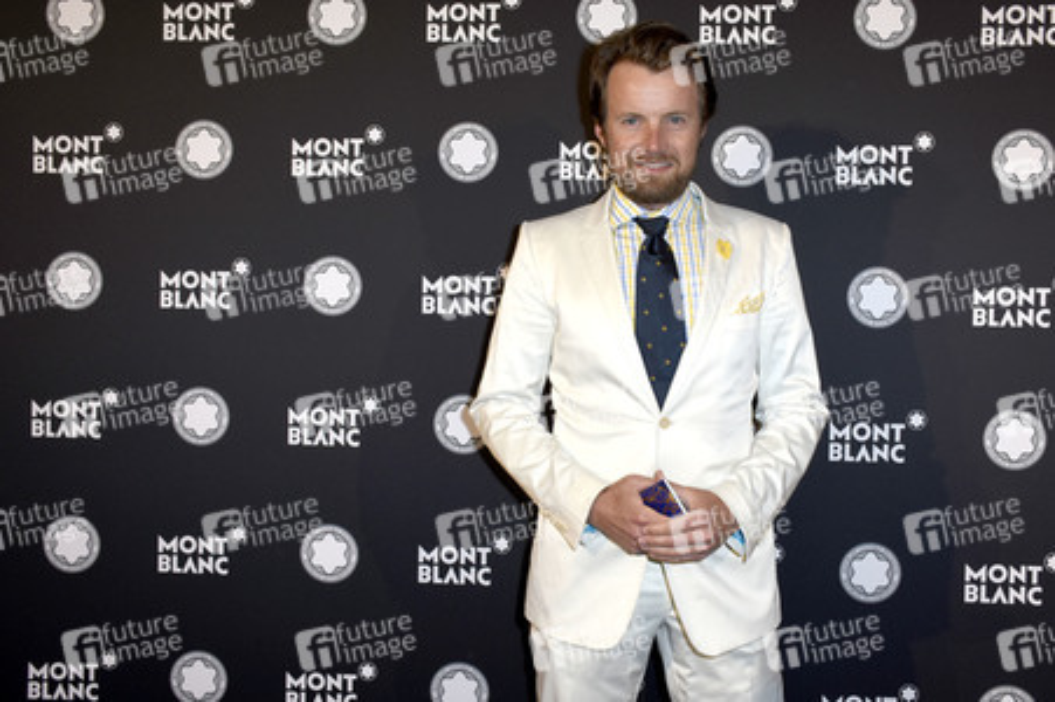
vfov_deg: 38.3
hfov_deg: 55.1
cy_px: 351
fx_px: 1010
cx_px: 528
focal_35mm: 34
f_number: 6.3
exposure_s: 1/160
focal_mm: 23
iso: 500
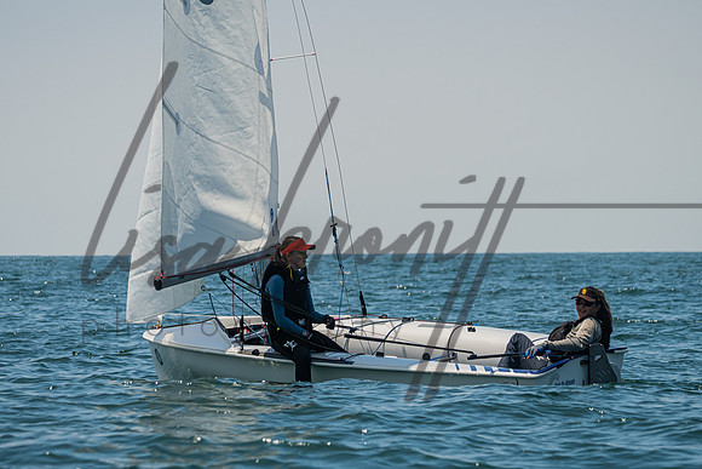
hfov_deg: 11.8
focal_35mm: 174
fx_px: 3400
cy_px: 251
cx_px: 356
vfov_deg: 7.9
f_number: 5.6
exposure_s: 1/1250
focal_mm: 130
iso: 200
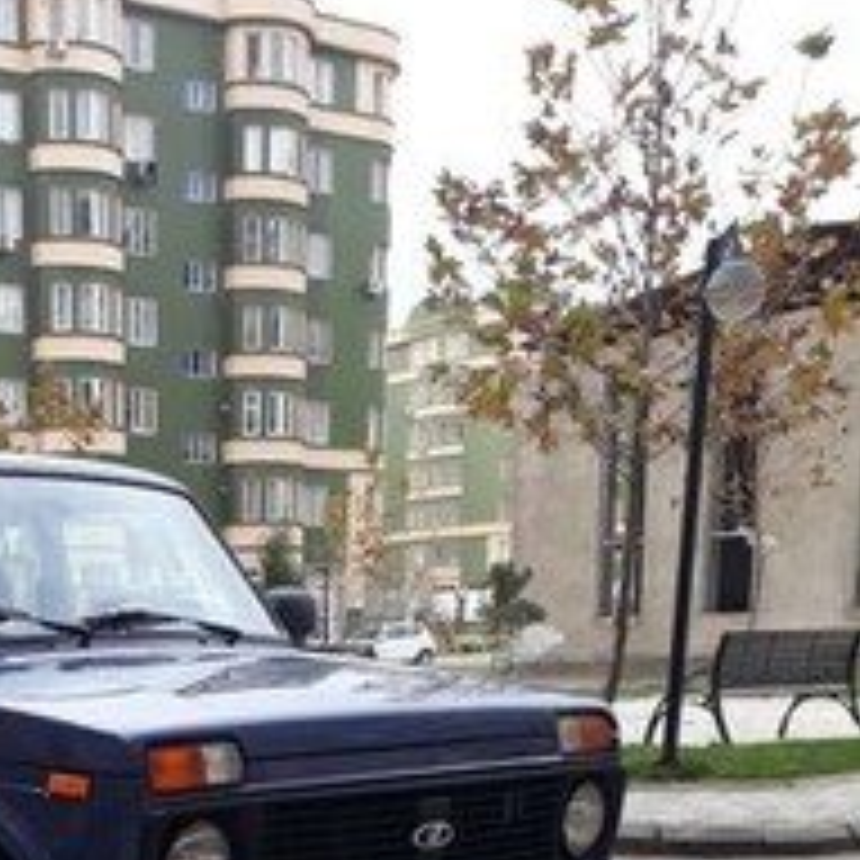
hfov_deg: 26.4
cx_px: 27
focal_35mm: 62
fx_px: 1743
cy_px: 1027
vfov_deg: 25.0
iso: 40
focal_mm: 3.6
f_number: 1.9
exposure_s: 1/255
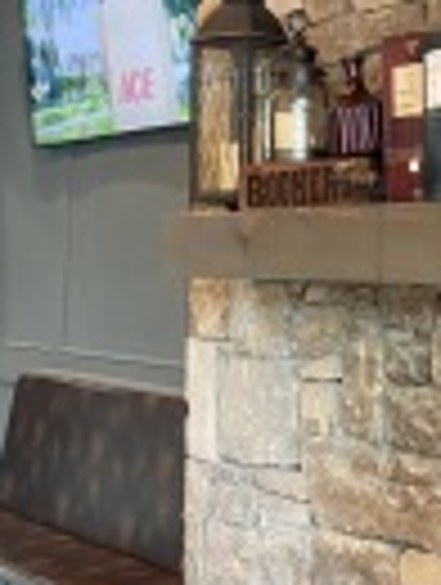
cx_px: 428
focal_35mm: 73
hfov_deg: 19.7
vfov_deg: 25.9
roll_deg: -1.1
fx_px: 1236
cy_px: 76
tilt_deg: +11.1
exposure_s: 1/40
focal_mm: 4.25
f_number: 1.8
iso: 400
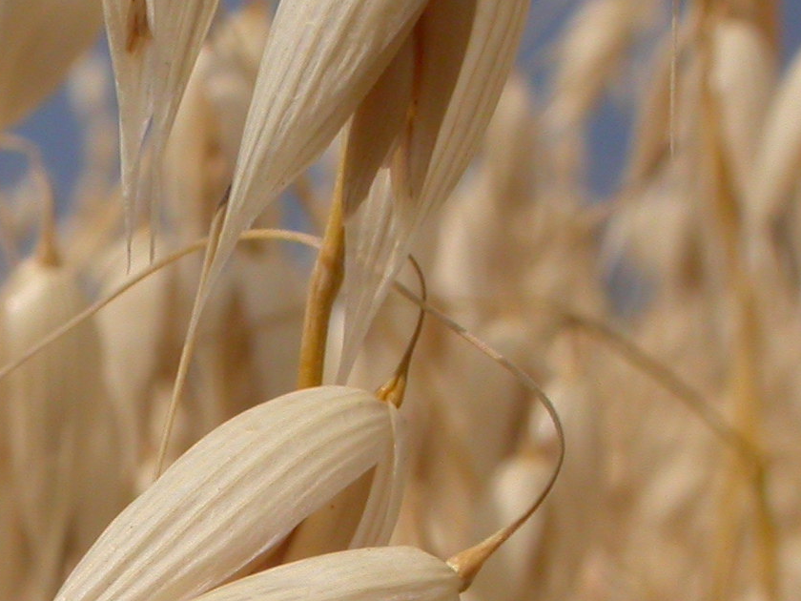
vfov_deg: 7.0
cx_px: 31
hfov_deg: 9.3
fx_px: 4882
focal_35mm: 211
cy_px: 636
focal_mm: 16.2
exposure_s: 1/521
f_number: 9.9
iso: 100
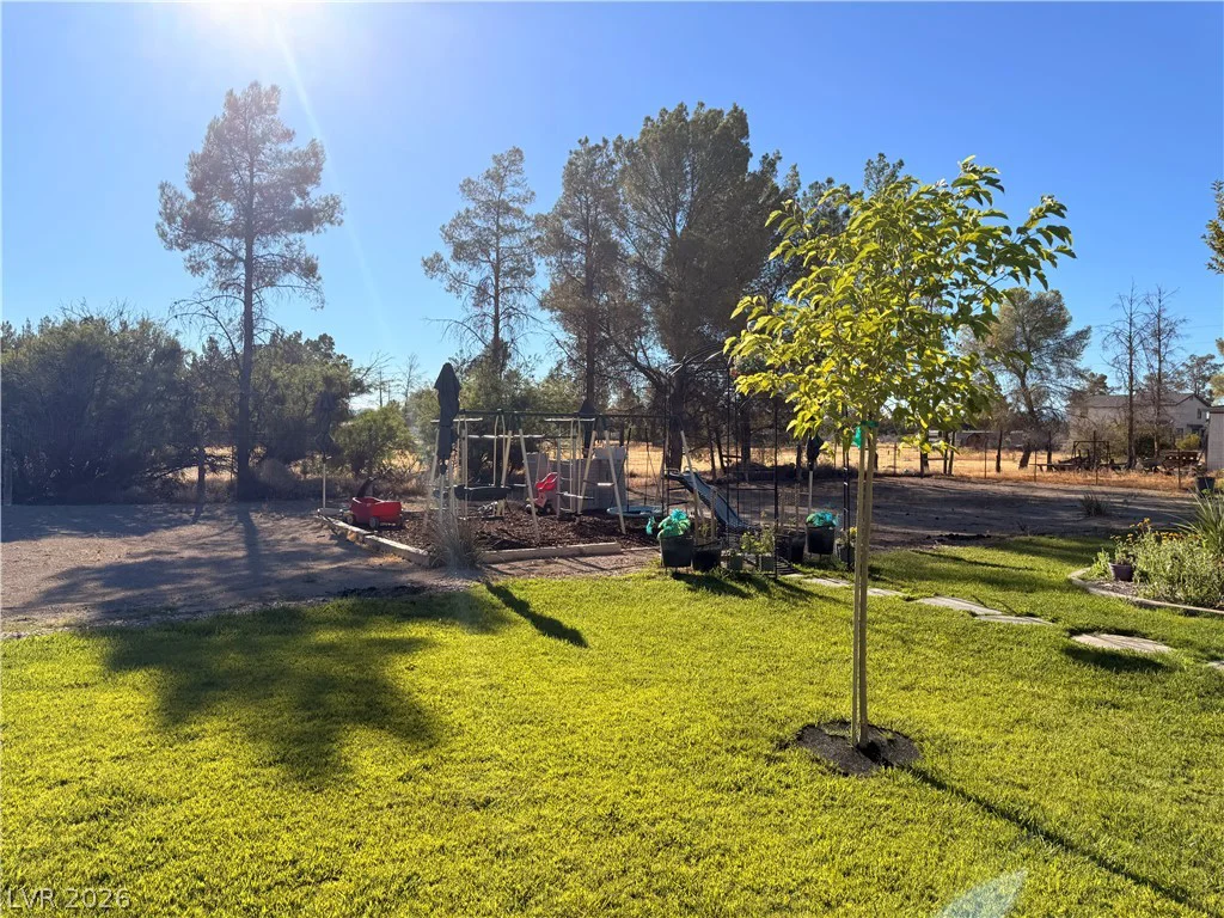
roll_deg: +0.7
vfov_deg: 56.8
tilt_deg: +1.4
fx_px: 849
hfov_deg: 71.6
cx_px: 612
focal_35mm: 24
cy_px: 459
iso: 80
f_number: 1.78
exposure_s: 1/4975
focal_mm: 6.76
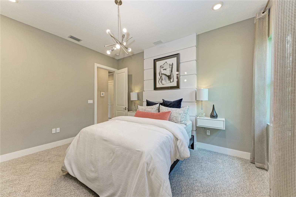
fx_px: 115
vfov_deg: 81.1
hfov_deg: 104.3
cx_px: 148
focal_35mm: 14
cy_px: 98
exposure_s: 1/10
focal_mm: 14
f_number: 9
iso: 200
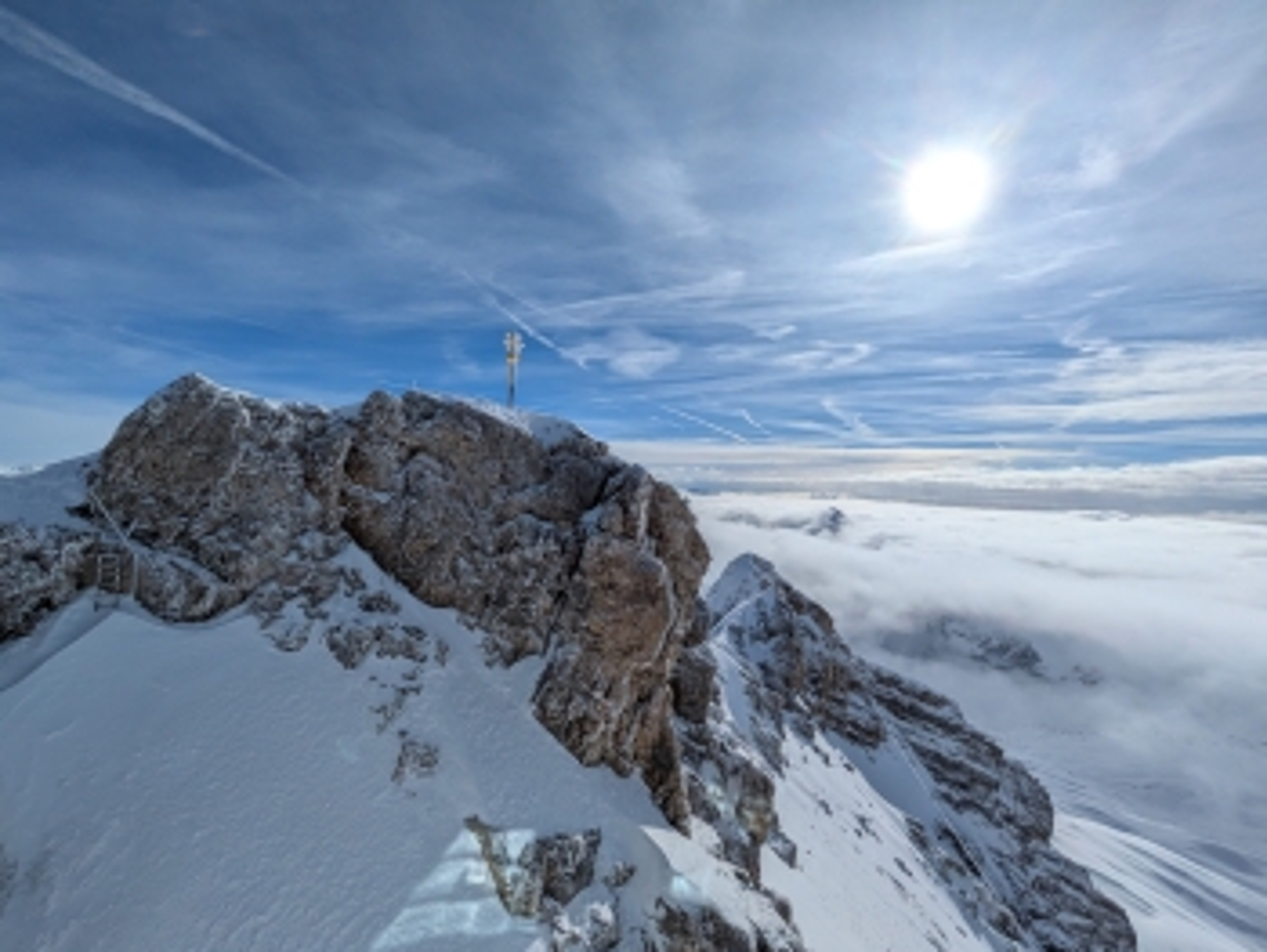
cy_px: 476
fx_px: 513
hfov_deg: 102.0
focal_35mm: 14
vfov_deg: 85.7
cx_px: 634
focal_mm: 1.83
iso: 52
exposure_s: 1/9615
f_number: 2.2
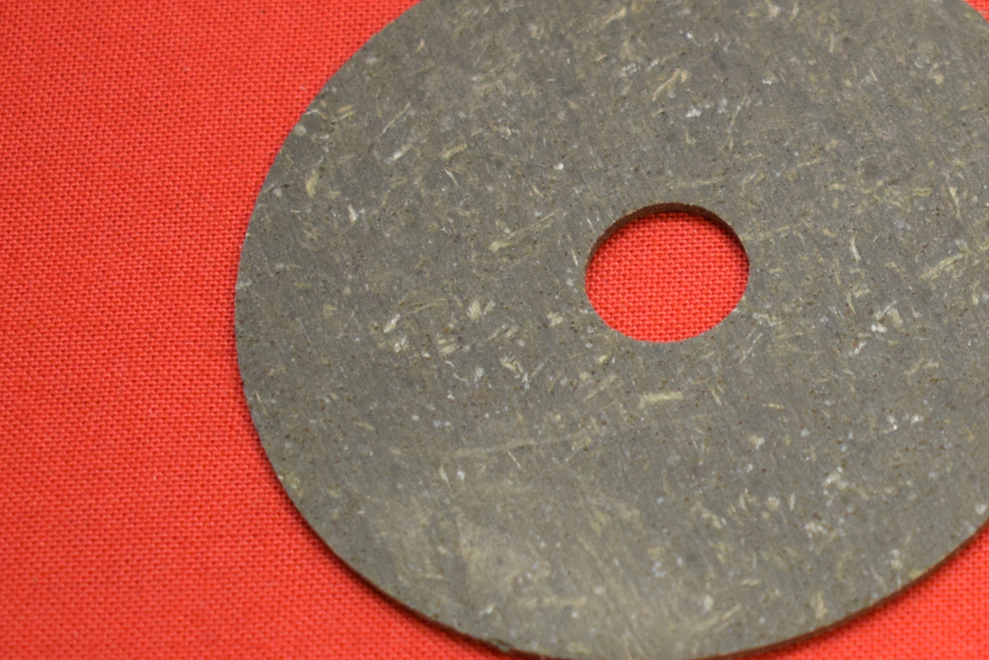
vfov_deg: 9.3
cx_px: 1126
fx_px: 4039
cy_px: 575
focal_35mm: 147
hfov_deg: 13.6
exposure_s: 1/60
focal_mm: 40
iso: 1250
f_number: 5
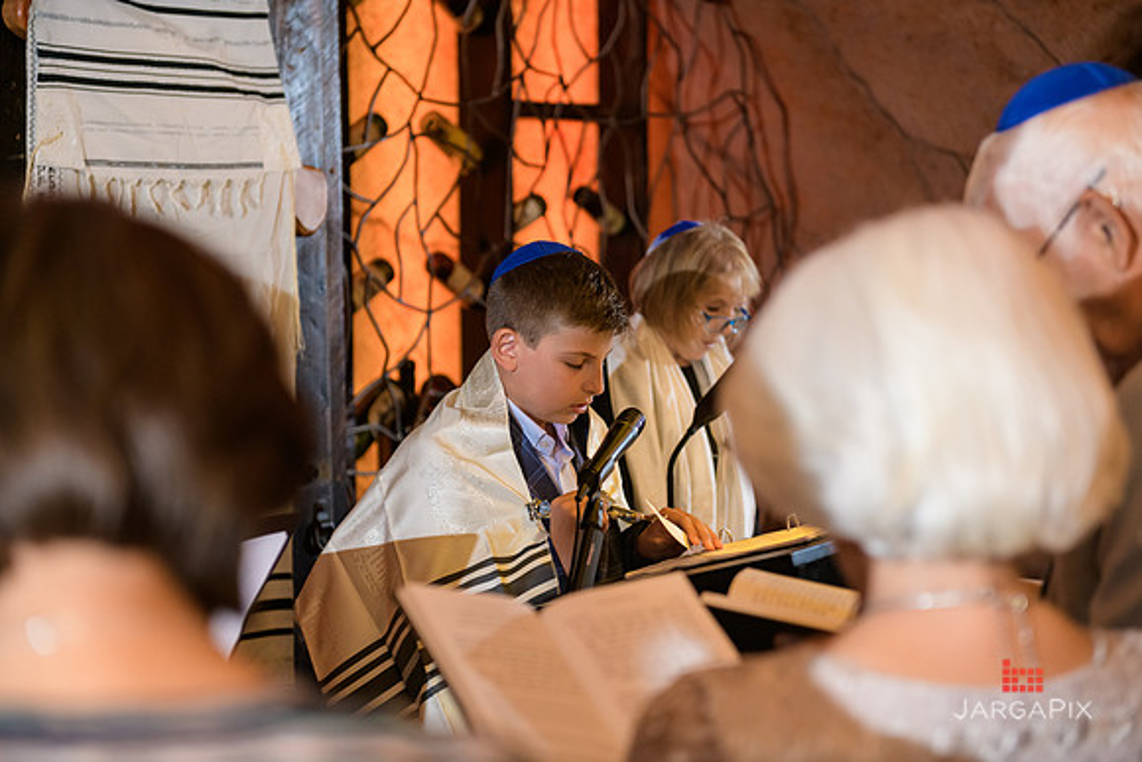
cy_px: 381
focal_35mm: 70
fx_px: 2221
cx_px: 571
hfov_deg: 28.8
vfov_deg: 19.5
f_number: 3.2
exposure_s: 1/125
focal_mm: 70
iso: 1600
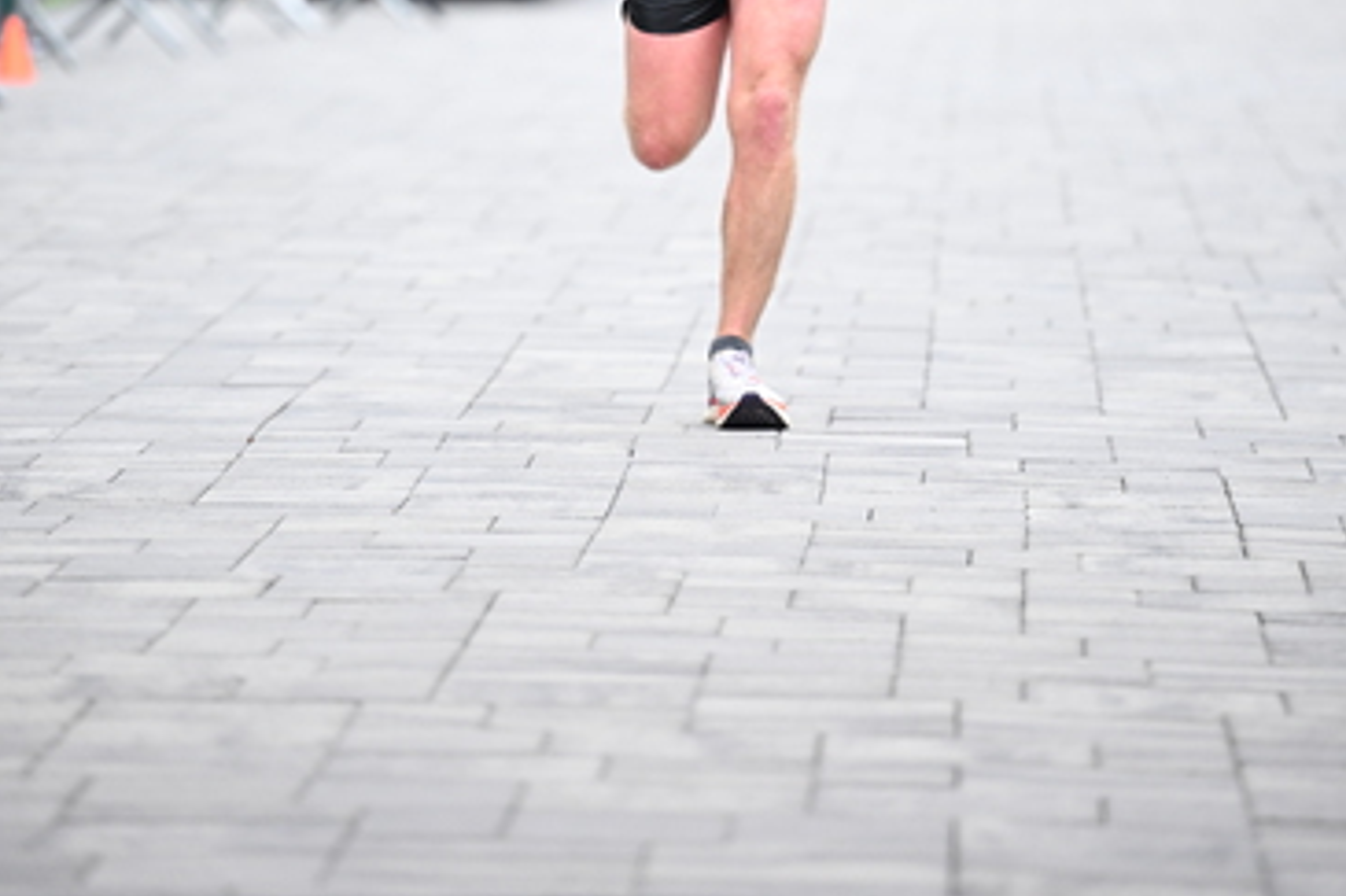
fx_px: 10426
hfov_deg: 7.4
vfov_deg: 4.9
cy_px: 59
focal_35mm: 279
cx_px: 673
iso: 1600
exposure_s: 1/1250
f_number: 2.8
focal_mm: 185
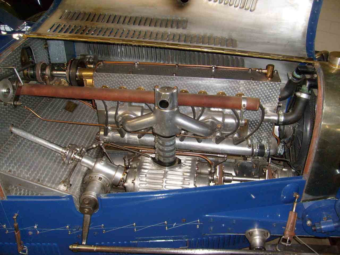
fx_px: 344
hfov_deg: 52.6
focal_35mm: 35
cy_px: 128
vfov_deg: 40.7
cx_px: 170
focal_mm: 5.8
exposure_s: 1/45
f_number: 2.8
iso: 100
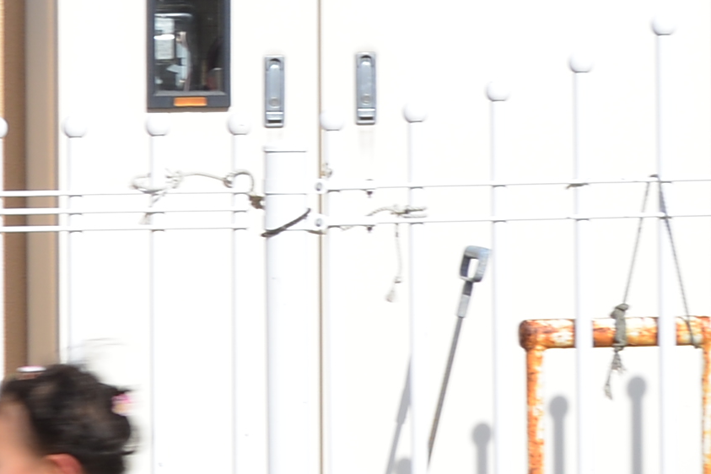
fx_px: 11099
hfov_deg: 3.6
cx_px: -966
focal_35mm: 562
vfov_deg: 2.4
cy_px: 617
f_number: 14
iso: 200
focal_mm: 105
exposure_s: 1/125
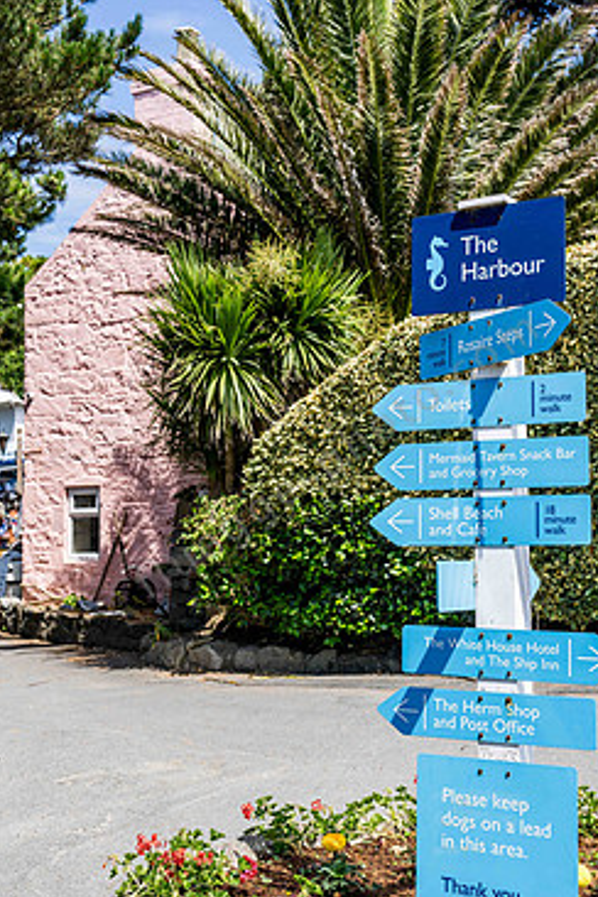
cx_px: 338
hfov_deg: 28.0
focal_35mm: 48
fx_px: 1196
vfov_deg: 41.1
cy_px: 453
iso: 250
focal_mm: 39
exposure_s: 1/320
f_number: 7.1
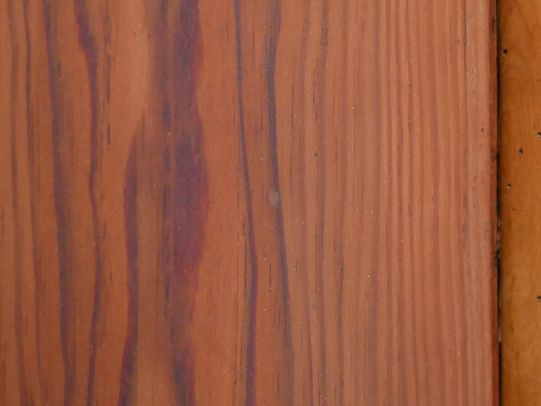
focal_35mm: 99
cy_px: 194
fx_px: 1548
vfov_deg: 15.0
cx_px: 429
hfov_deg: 19.6
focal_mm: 20
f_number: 1.7
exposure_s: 1/60
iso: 1000
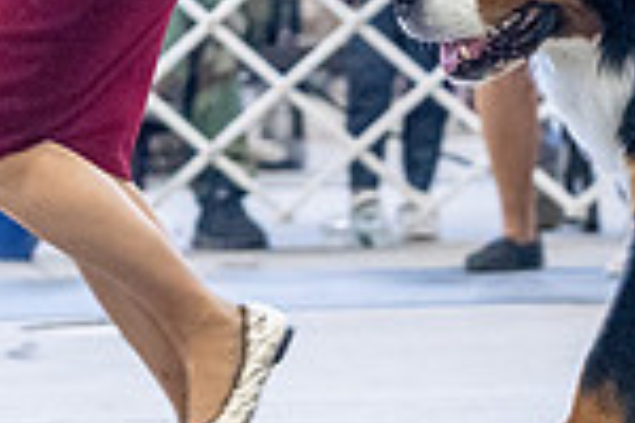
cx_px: 605
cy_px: -137
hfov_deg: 5.8
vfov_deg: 3.9
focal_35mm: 353
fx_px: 6226
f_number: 3.5
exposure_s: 1/320
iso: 6400
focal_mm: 91
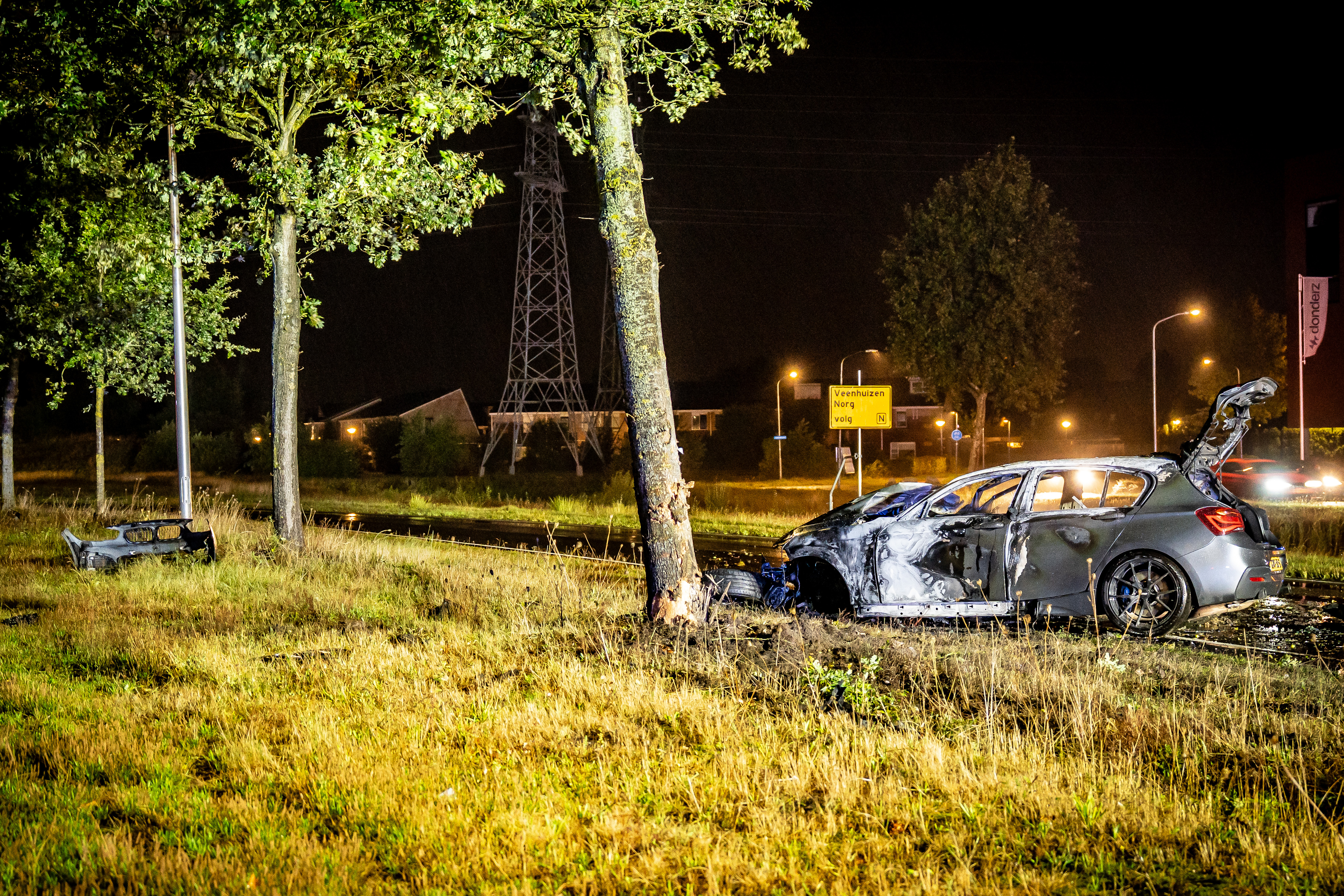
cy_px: 448
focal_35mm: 55
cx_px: 672
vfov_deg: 24.6
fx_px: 2053
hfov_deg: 36.2
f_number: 2.8
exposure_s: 1/10
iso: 2000
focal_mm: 37
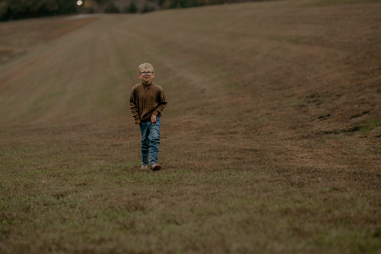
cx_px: 190
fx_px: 899
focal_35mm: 85
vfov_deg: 16.1
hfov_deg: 23.9
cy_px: 127
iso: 400
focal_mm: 85
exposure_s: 1/250
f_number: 1.8
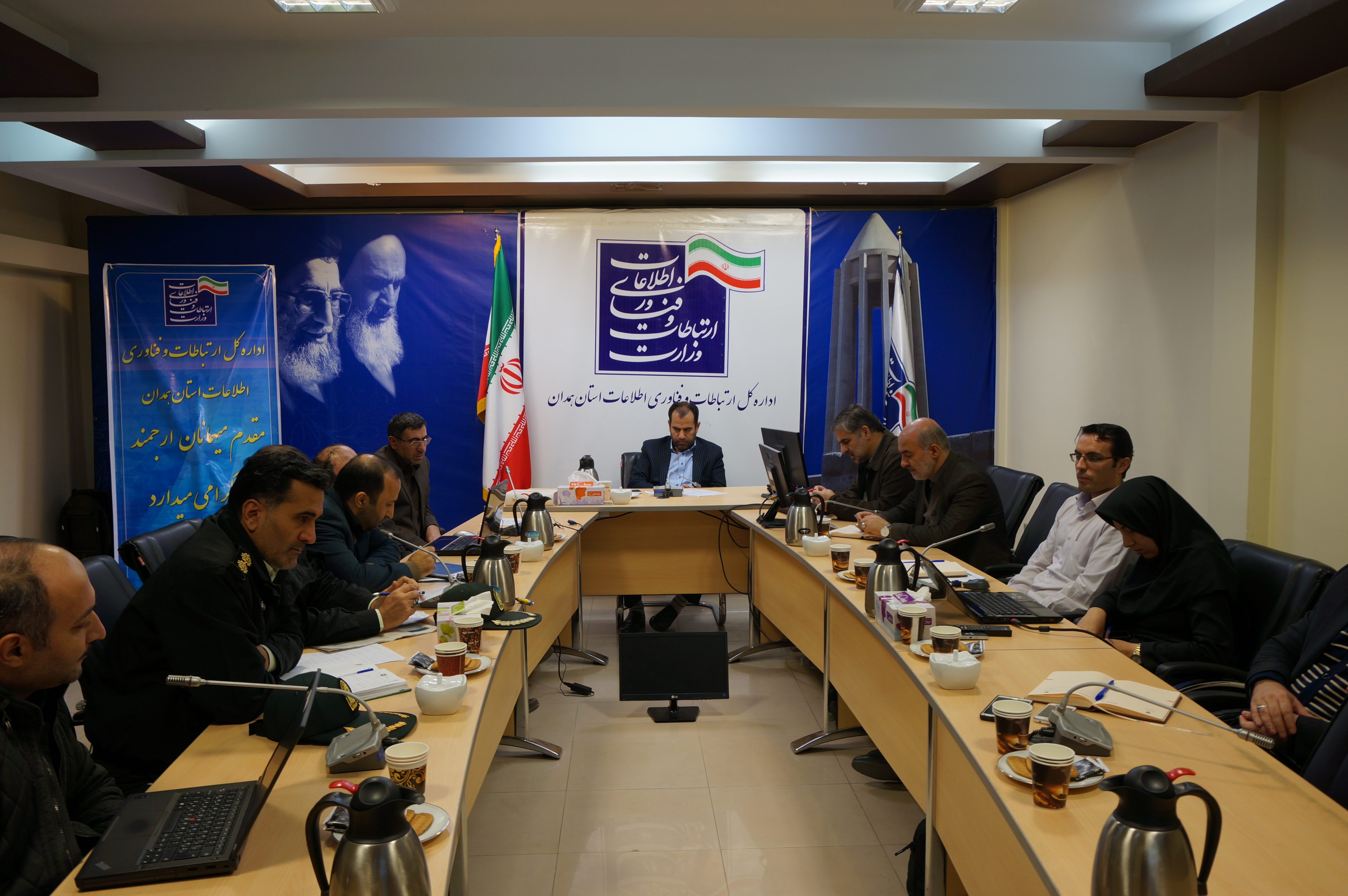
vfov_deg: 43.5
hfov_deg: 62.0
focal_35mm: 30
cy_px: 448
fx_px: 1122
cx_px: 674
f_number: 6.3
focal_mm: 20
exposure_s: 1/13
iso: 100
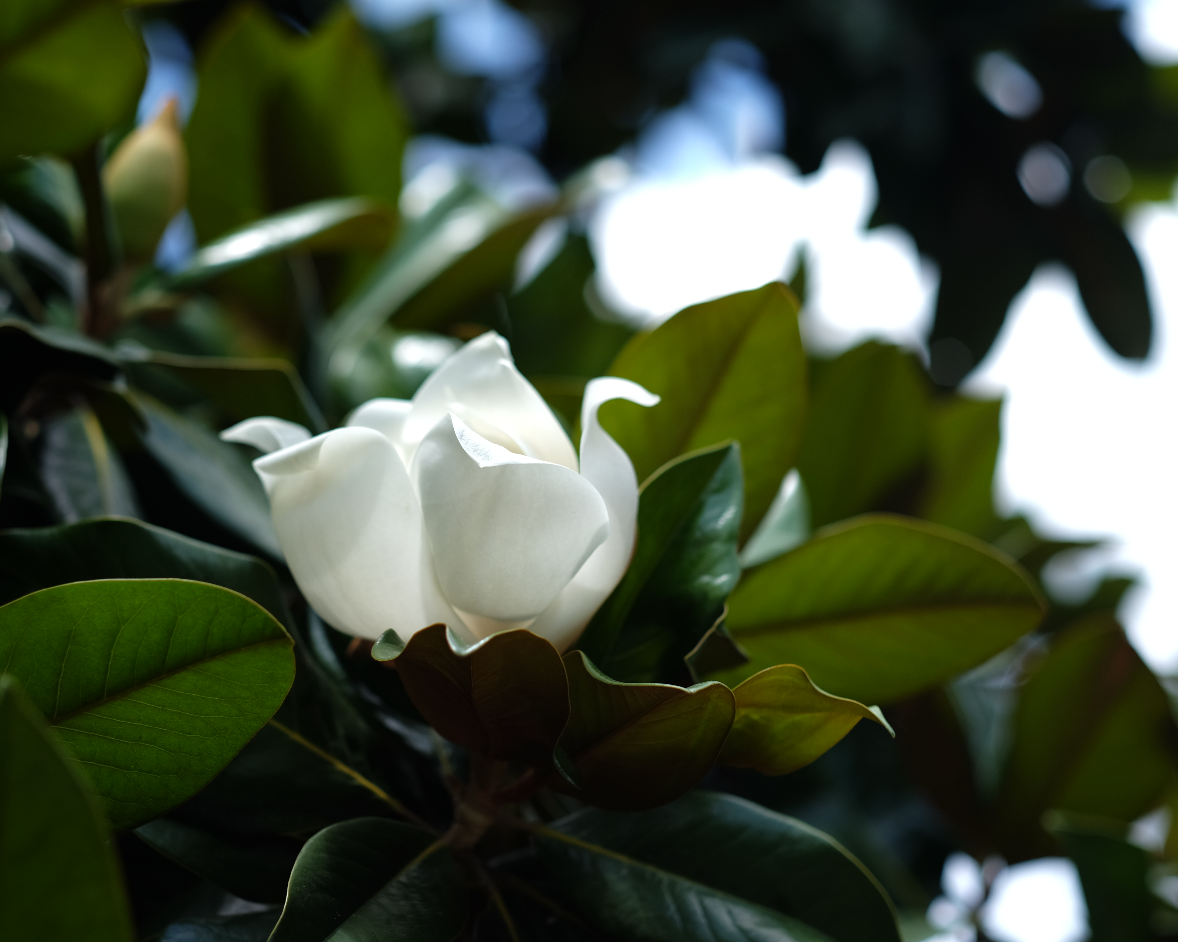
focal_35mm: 95
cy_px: 472
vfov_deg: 16.2
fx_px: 3312
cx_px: 469
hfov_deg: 20.1
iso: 100
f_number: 2
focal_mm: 56
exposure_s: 1/1900
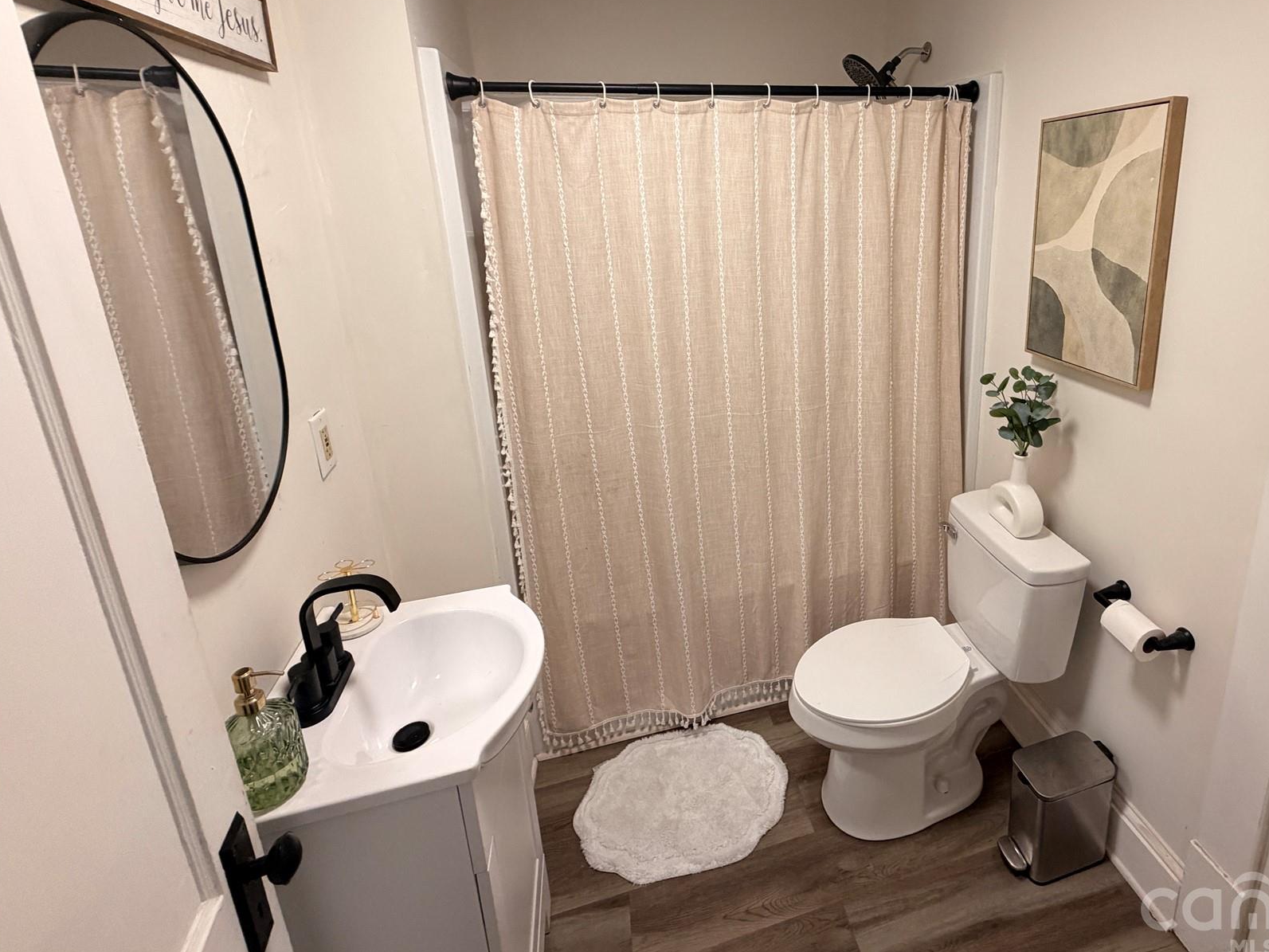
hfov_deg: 85.8
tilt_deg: -15.6
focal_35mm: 18
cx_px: 805
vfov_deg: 70.5
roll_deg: +1.1
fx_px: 660
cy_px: 358
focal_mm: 2.22
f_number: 2.2
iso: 320
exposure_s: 1/120
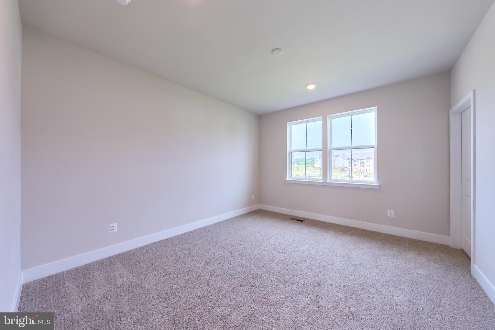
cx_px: 248
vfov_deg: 90.0
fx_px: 165
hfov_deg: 112.6
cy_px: 165
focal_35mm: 12
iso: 320
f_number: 13
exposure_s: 1/60
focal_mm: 12
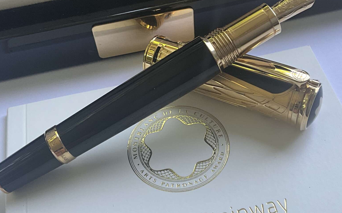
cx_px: 179
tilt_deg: -51.7
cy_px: 100
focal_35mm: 51
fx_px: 475
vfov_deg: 25.3
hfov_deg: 39.6
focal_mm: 3
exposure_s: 1/122
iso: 50
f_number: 1.8
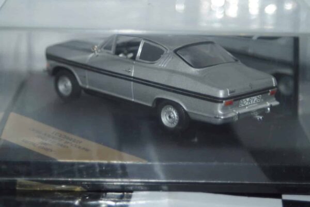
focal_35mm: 120
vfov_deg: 11.4
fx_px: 1033
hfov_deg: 17.1
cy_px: 104
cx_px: 155
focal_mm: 80
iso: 200
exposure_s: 1/60
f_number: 5.6
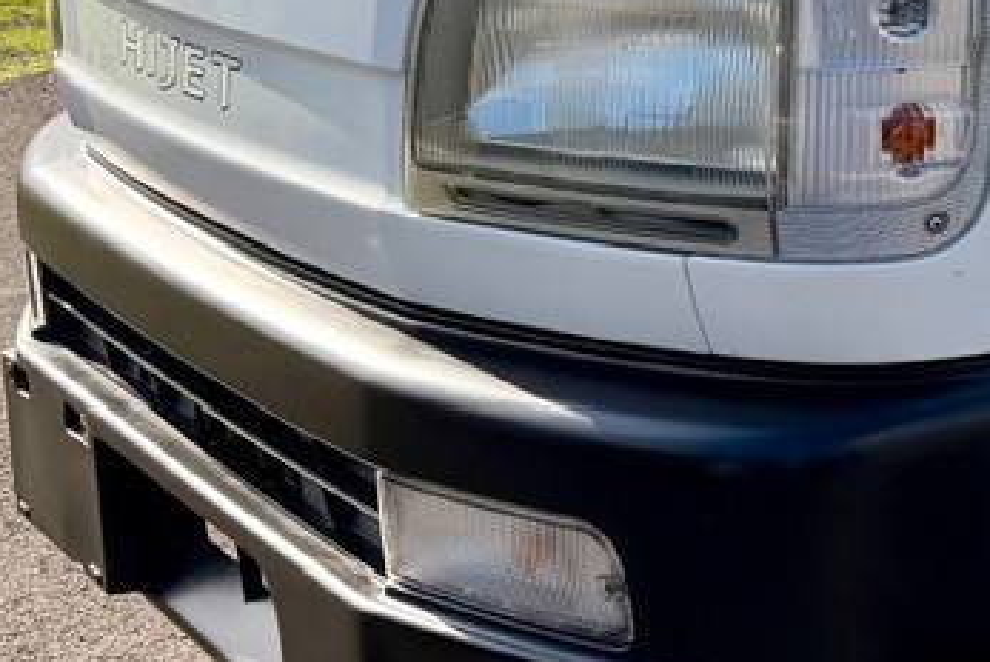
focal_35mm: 92
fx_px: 2532
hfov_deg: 19.2
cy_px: -11
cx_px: 1518
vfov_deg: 14.6
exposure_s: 1/4673
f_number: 1.78
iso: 125
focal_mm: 6.76
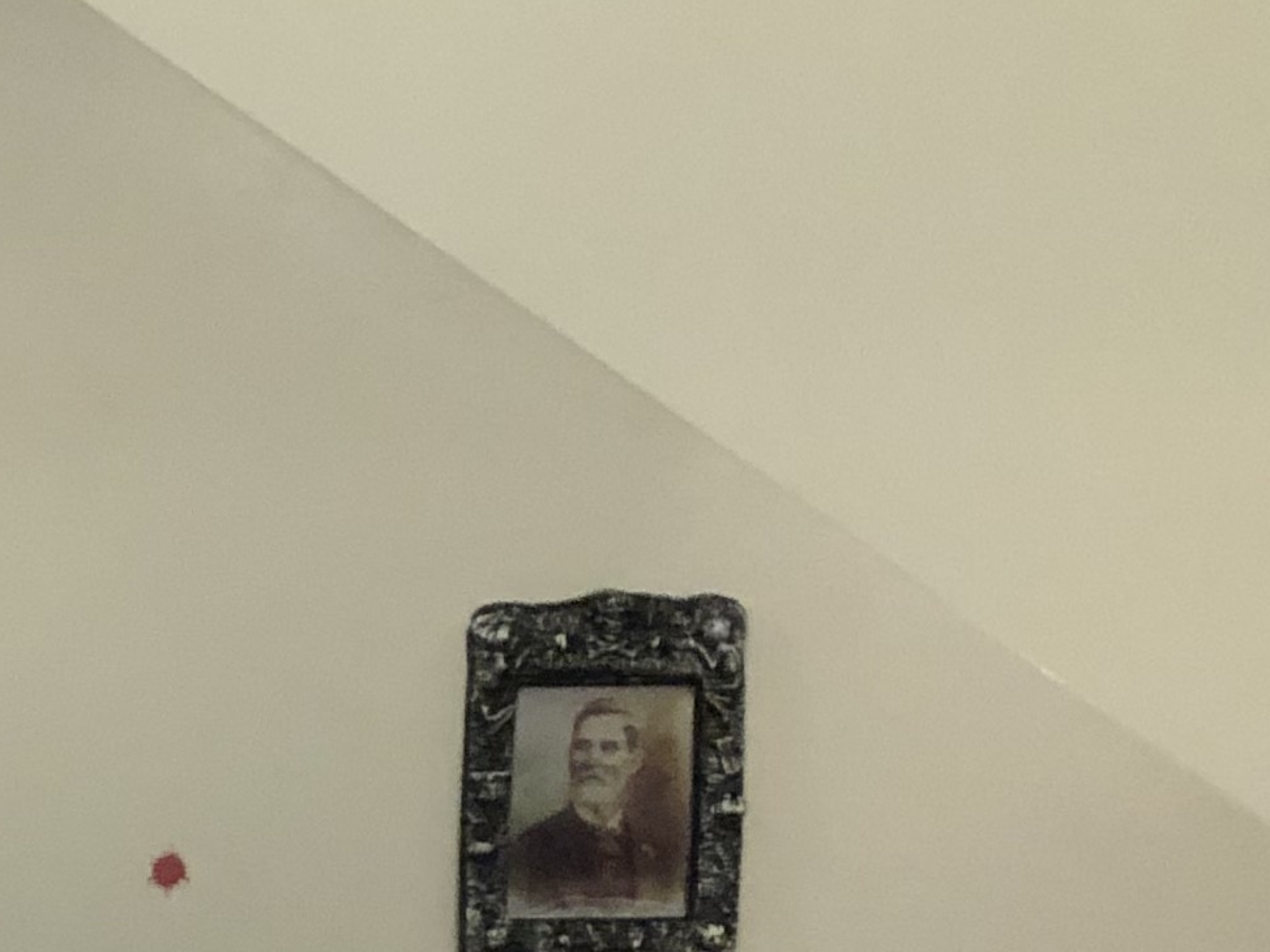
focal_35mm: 116
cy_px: 1536
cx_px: -916
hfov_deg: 15.0
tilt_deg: -9.5
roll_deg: +1.3
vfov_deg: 12.0
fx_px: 4256
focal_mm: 4
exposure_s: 1/4
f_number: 1.8
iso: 100
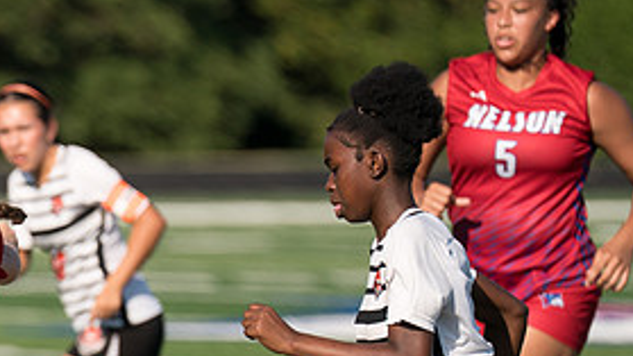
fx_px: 10089
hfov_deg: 3.6
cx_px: -40
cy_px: 400
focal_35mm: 601
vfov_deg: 2.0
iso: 100
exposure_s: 1/2000
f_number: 2.8
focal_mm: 200
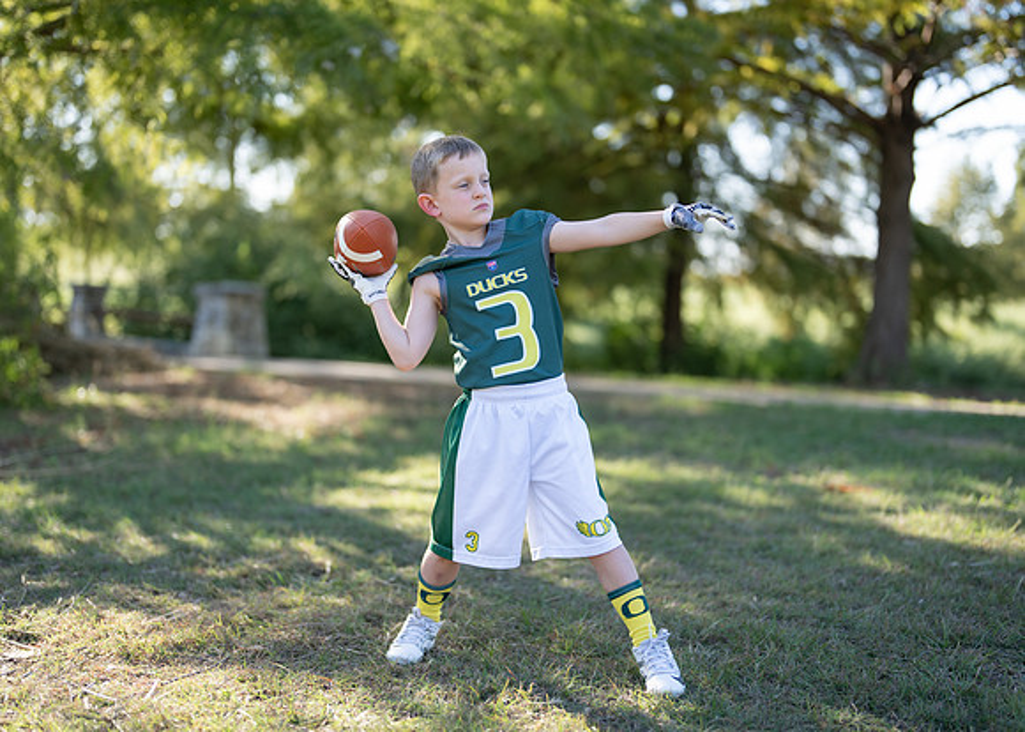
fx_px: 1525
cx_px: 512
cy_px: 366
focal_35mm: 52
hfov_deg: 37.2
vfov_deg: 27.0
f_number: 1.2
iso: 100
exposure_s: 1/1250
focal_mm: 50
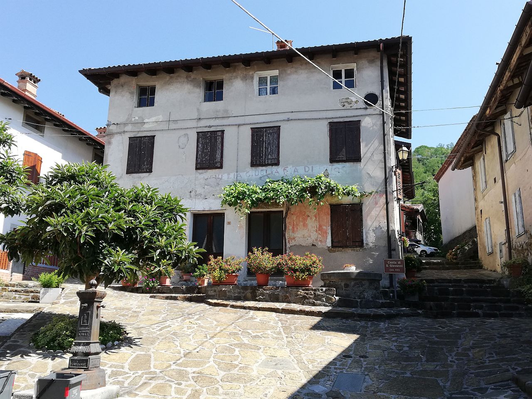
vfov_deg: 45.4
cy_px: 200
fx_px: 476
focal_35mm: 31
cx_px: 266
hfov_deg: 58.4
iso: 50
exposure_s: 1/512
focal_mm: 3.81
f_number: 2.2
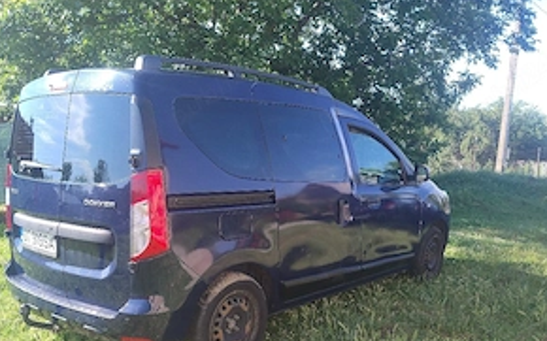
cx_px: 268
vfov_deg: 35.6
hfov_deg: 55.3
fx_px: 522
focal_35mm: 35
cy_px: 249
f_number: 1.8
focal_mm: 5.56
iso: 100
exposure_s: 1/250
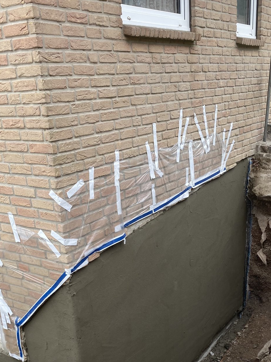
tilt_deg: -24.3
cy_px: 275
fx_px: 438
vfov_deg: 43.3
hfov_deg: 34.3
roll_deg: +3.8
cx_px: 155
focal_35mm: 42
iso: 32
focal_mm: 4.25
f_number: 1.8
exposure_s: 1/431
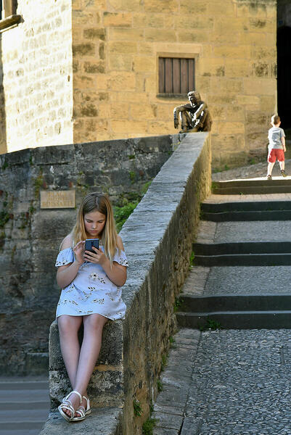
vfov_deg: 19.4
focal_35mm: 105
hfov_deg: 13.1
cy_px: 218
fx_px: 1271
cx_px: 146
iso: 1000
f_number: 10
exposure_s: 1/160
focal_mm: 105
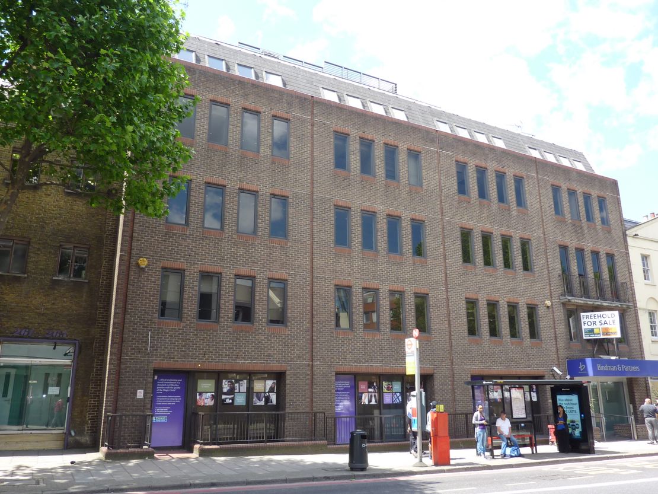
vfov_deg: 54.9
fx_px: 475
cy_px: 247
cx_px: 329
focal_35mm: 25
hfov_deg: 69.4
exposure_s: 1/200
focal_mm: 4.1
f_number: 3.3
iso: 80
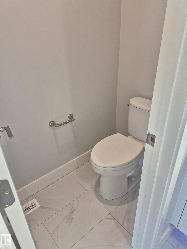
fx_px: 166
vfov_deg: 73.9
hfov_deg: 58.9
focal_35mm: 23
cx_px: 94
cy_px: 124
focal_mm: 5.4
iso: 160
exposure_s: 1/120
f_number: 1.8
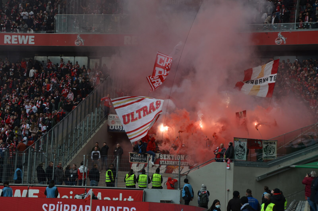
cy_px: 106
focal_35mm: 75
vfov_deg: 18.1
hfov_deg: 27.0
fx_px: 661
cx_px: 159
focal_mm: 50
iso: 200
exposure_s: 1/250
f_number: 8
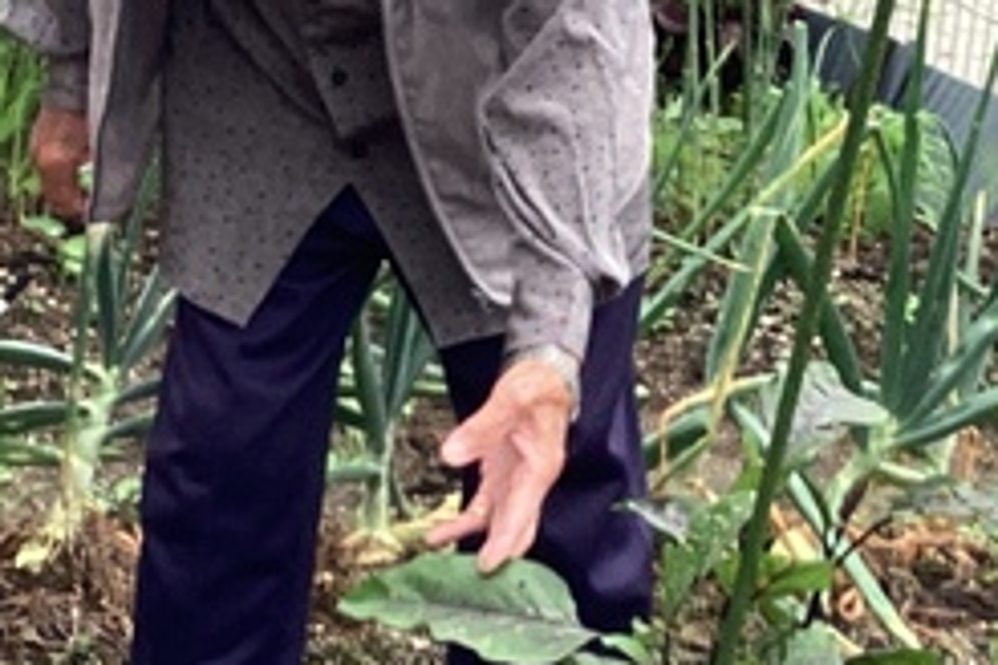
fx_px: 3631
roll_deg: -6.4
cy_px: 203
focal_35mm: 131
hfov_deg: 15.5
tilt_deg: -13.9
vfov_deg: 10.5
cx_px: 811
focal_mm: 3.3
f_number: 2.4
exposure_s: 1/170
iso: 25
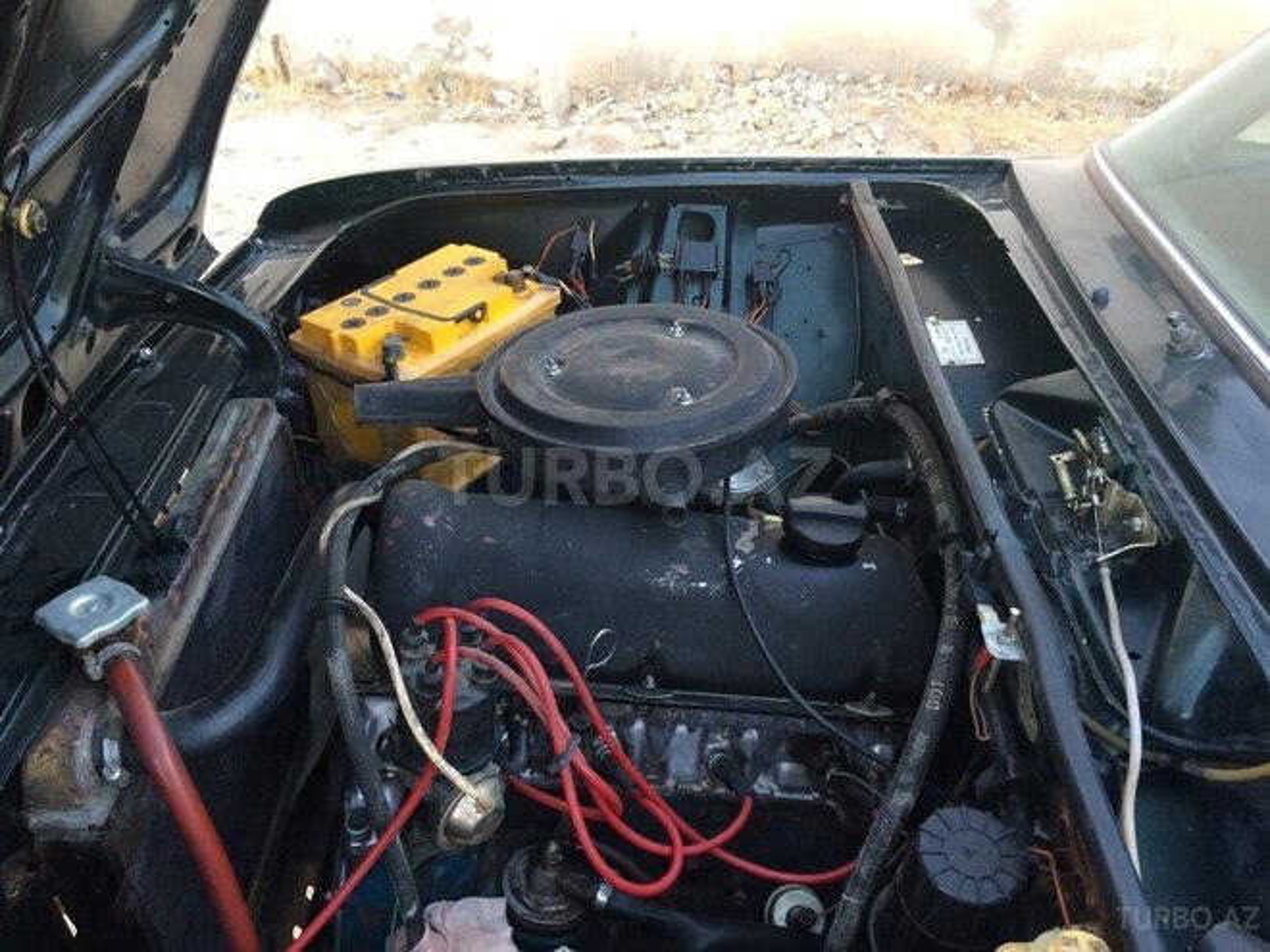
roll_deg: -3.0
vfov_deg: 48.2
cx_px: 635
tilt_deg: -37.5
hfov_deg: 61.7
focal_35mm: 29
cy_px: 476
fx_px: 1064
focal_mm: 4.15
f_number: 2.2
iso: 80
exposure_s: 1/33
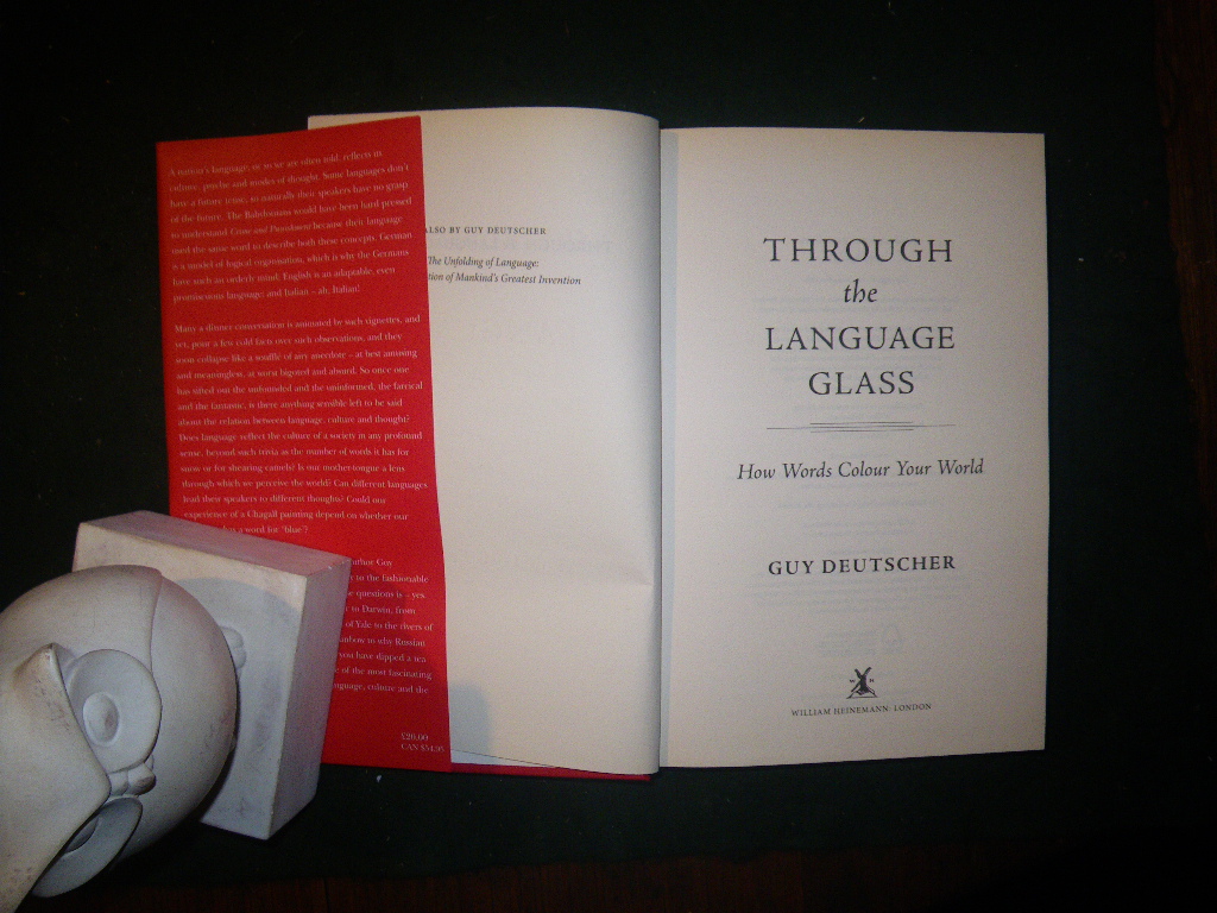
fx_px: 984
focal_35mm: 28
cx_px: 608
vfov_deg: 49.7
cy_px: 456
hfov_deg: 63.4
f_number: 3.5
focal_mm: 5
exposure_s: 1/50
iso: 200
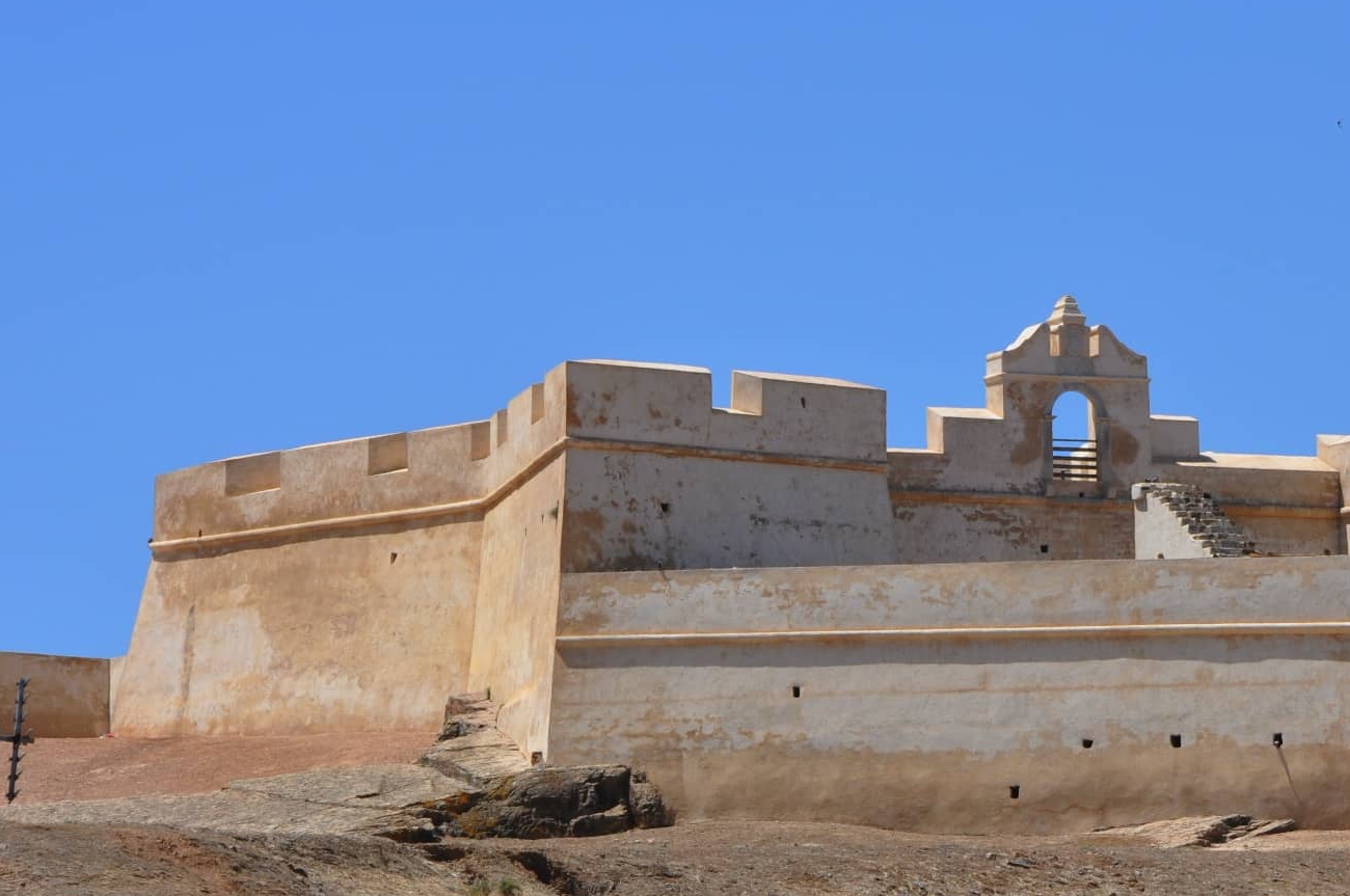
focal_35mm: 260
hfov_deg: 7.9
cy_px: 283
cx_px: 1061
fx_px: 9730
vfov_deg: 5.3
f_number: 10
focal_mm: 105
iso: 200
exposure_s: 1/400
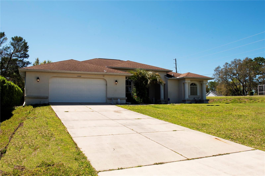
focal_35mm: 33
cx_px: 132
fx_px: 243
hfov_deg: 57.2
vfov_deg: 40.0
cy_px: 88
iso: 500
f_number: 20
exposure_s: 1/250
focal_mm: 22
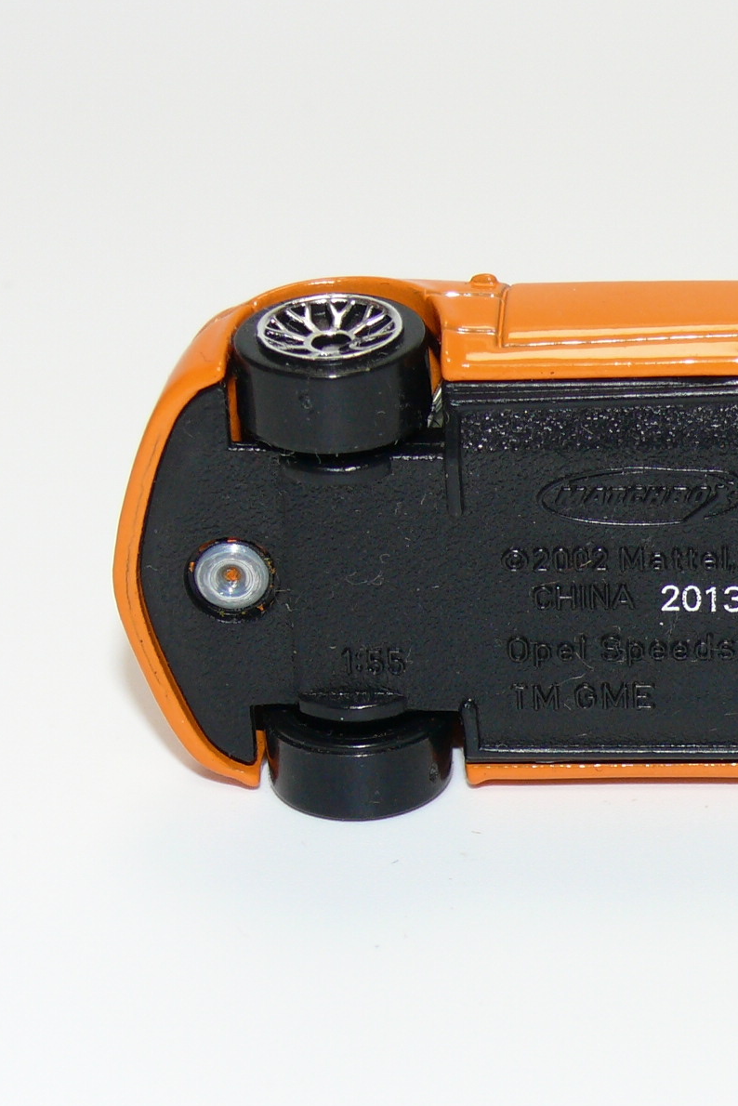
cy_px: 553
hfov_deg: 9.5
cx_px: 717
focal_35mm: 144
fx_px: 4425
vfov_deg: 14.2
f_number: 4
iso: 100
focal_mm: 13.6
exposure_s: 1/30
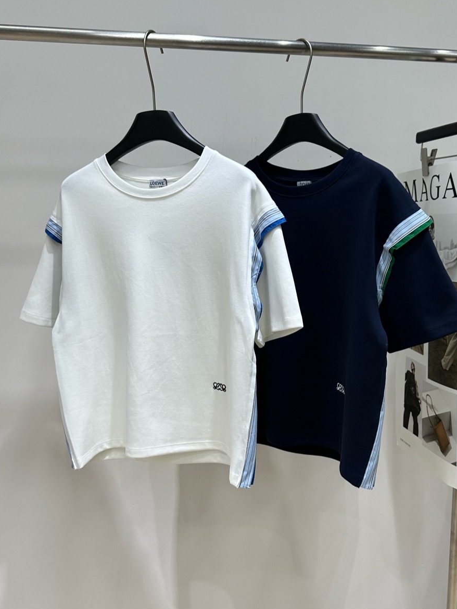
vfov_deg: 52.6
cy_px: 320
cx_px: 247
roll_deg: +0.1
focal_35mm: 35
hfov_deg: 40.7
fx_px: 616
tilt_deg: -9.6
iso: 80
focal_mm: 6.86
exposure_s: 1/230
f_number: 1.78
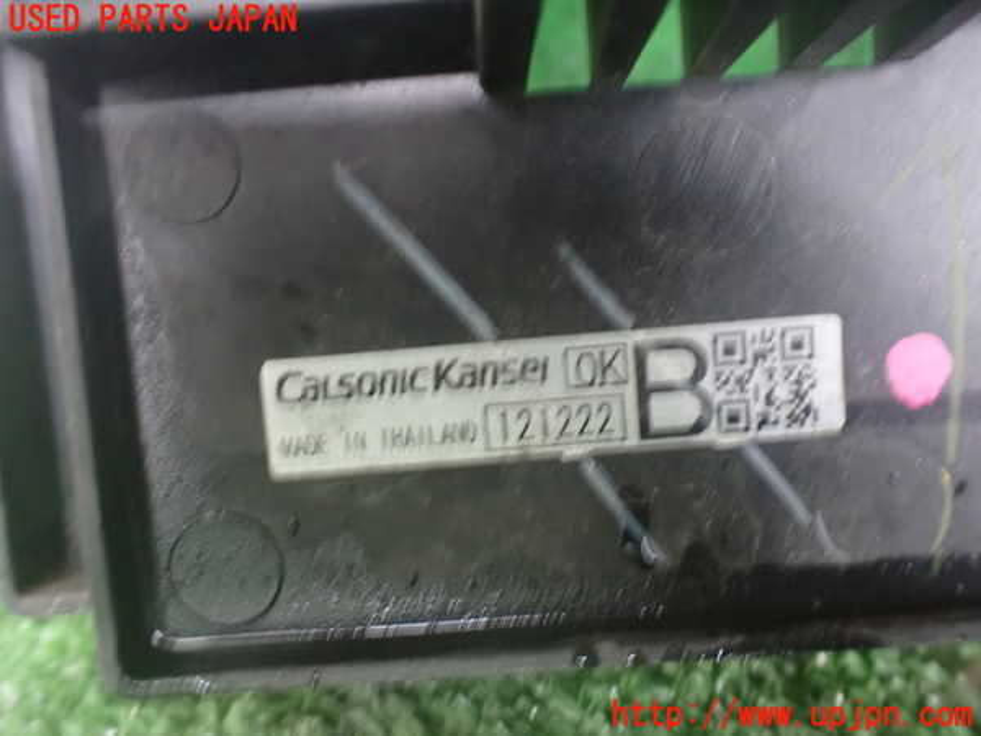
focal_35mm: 30
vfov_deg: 46.8
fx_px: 850
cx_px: 490
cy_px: 368
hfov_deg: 60.0
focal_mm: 5.4
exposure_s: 1/30
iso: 1250
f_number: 2.3
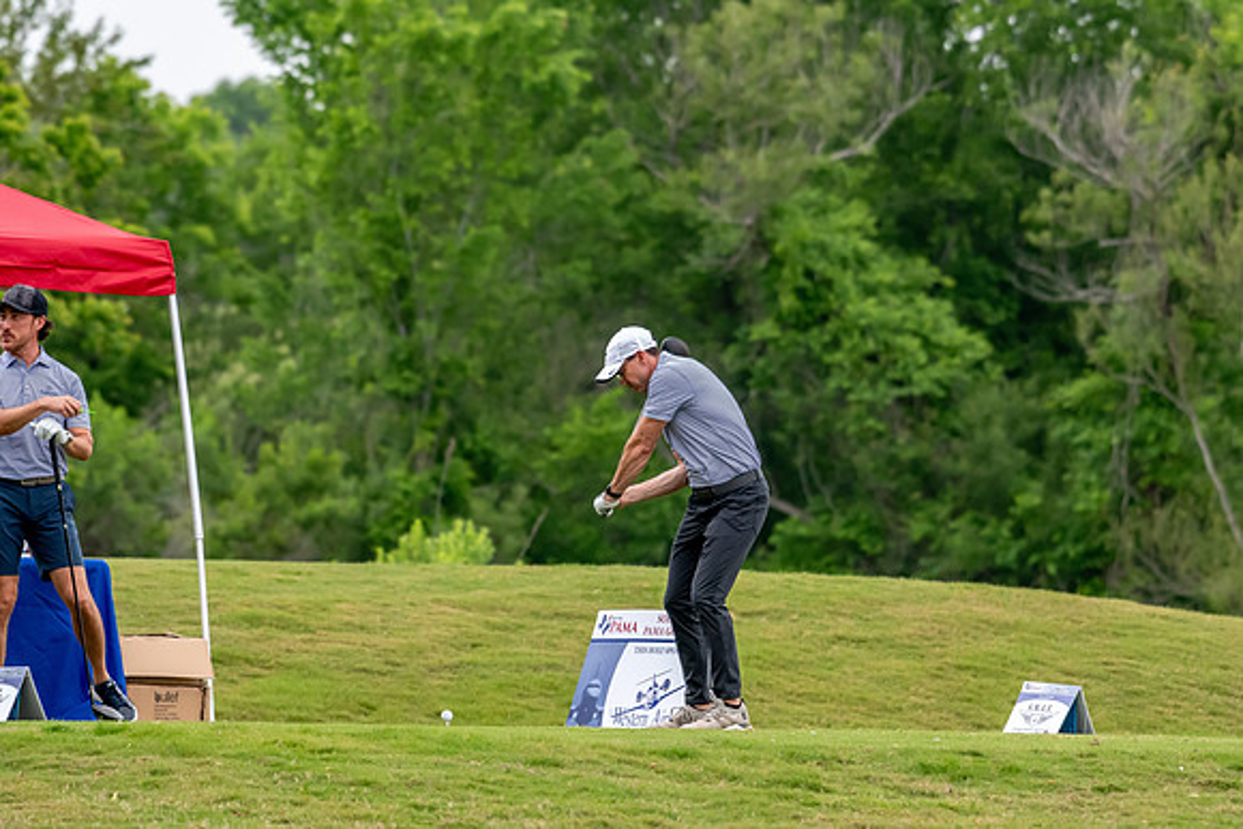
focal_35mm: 435
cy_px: 414
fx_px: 15022
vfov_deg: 3.2
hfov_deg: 4.7
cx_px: 622
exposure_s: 1/2000
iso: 1800
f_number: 5.6
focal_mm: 290
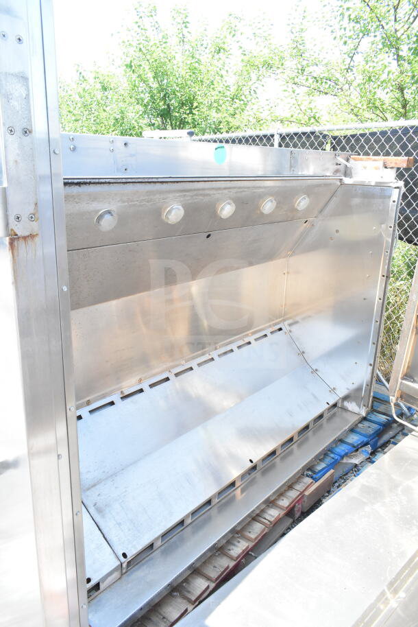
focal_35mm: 27
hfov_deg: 48.0
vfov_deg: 67.4
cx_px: 209
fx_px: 470
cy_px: 314
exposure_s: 1/320
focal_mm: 18
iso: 1600
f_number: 9
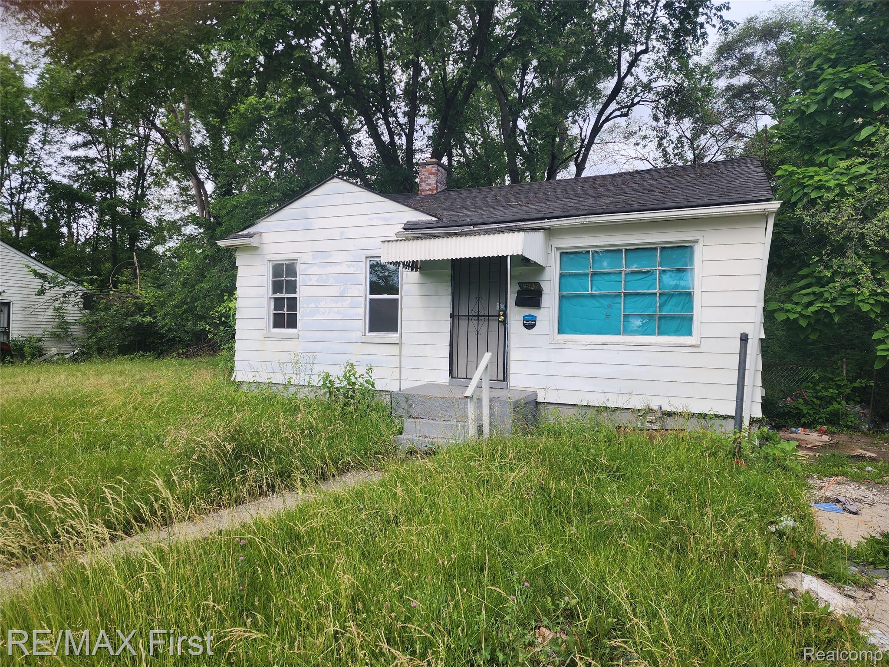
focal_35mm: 23
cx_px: 444
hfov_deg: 73.9
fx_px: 591
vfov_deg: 58.9
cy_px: 334
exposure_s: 1/505
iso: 12
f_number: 1.8
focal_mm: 6.4
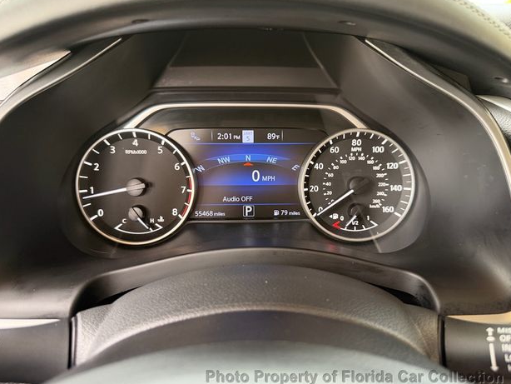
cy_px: 195
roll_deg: -1.9
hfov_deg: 69.4
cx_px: 264
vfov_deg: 54.9
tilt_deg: -28.0
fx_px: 369
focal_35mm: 25
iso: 250
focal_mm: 6.76
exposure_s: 1/60
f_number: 1.78
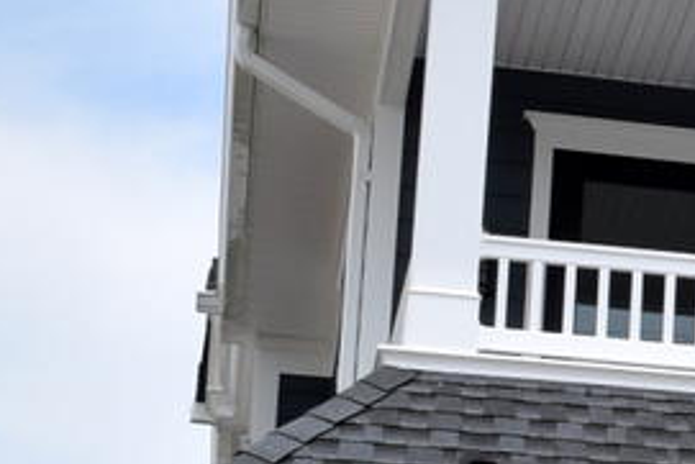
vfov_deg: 8.4
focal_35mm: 161
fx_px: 3110
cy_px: 556
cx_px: 1608
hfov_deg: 11.0
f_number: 10
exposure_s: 1/400
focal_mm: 18
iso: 200
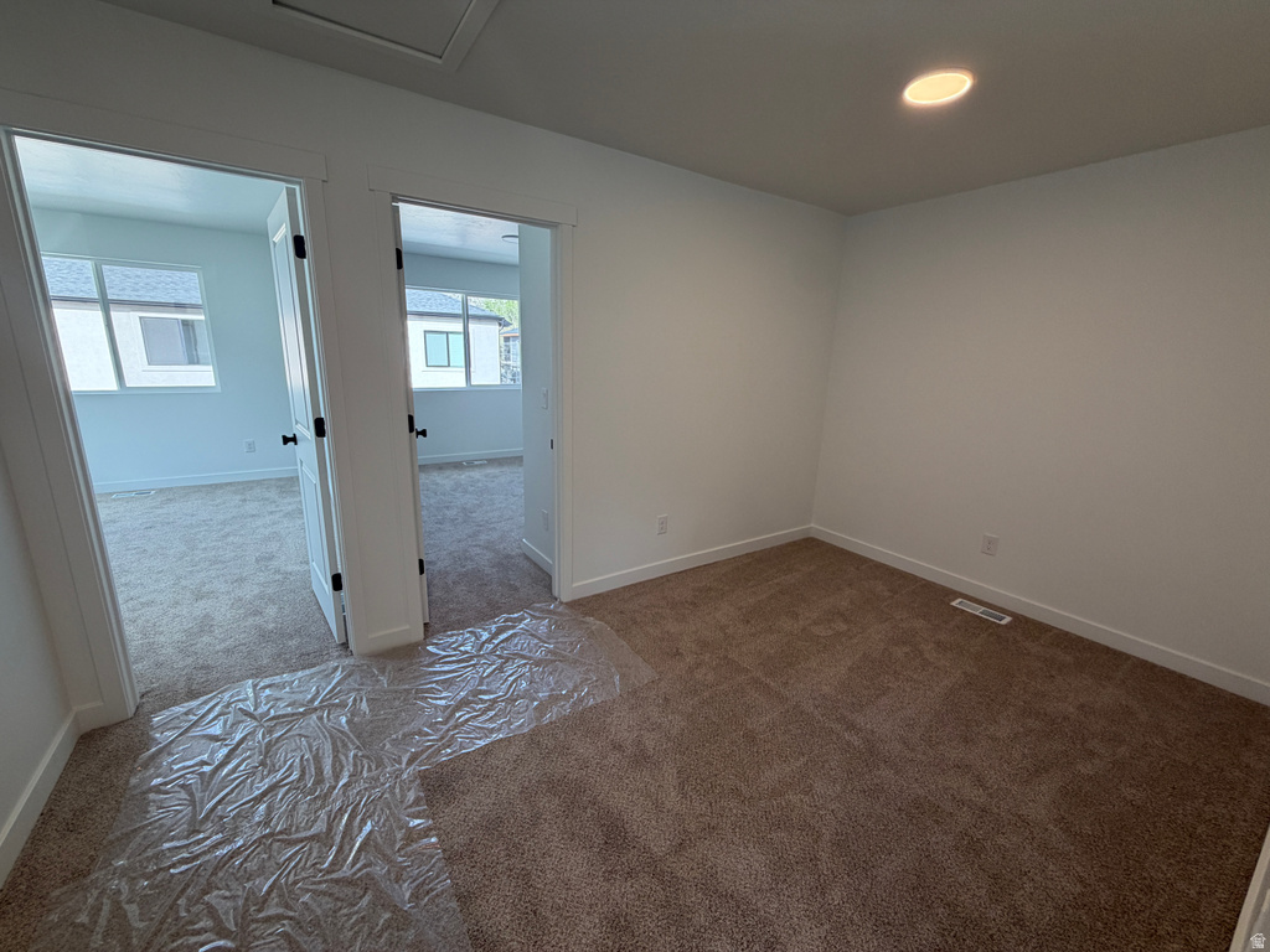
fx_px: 514
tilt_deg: -14.0
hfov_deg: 102.1
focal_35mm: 14
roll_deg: -1.9
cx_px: 635
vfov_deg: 85.7
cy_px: 476
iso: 80
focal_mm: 2.22
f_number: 2.2
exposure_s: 1/120
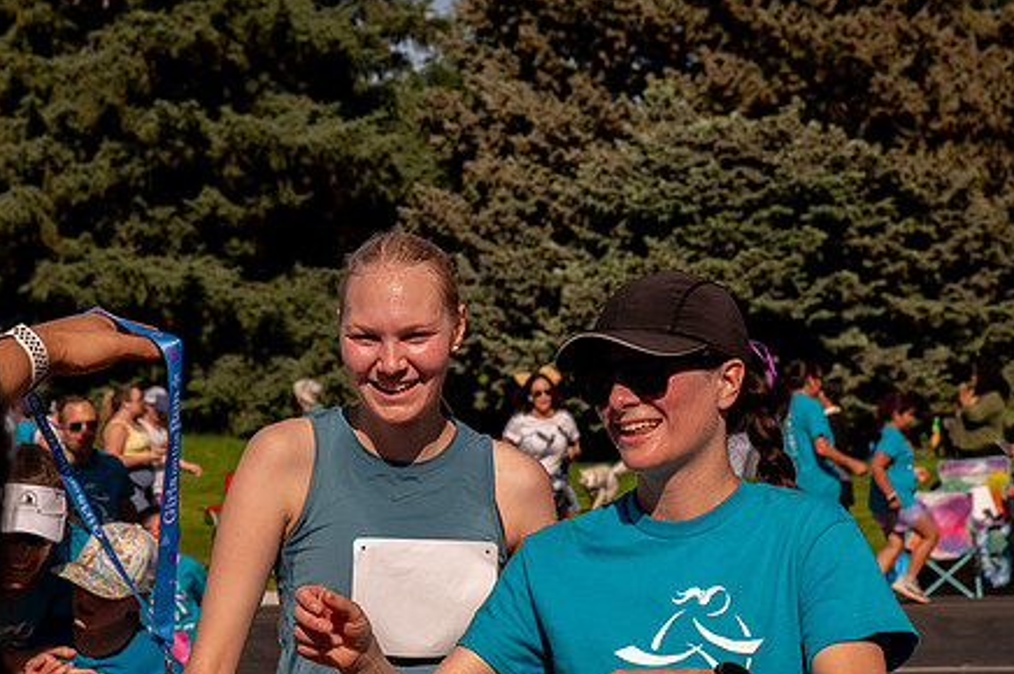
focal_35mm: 133
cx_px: 356
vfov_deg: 10.3
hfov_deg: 15.4
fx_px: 3743
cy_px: 342
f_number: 11
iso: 800
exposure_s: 1/1600
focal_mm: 100
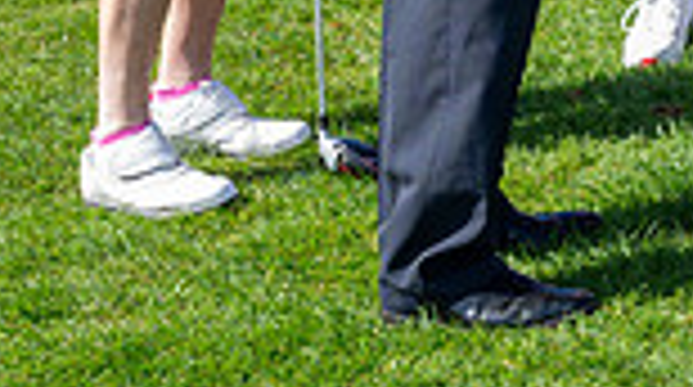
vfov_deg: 6.2
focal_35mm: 187
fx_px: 3430
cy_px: -527
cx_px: 1271
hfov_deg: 10.8
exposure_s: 1/200
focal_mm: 42
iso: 250
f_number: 8
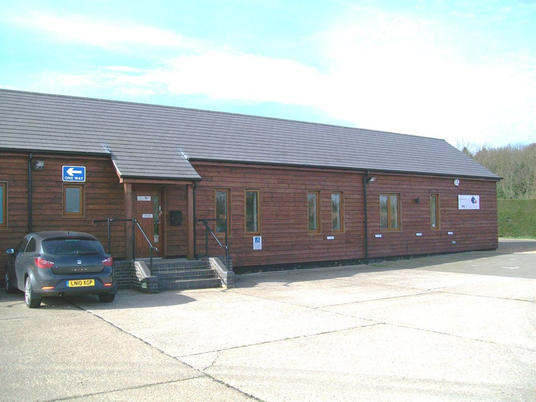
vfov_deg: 41.8
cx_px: 268
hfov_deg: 53.9
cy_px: 201
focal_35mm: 34
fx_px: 527
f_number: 2.7
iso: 64
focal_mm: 6.1
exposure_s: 1/640
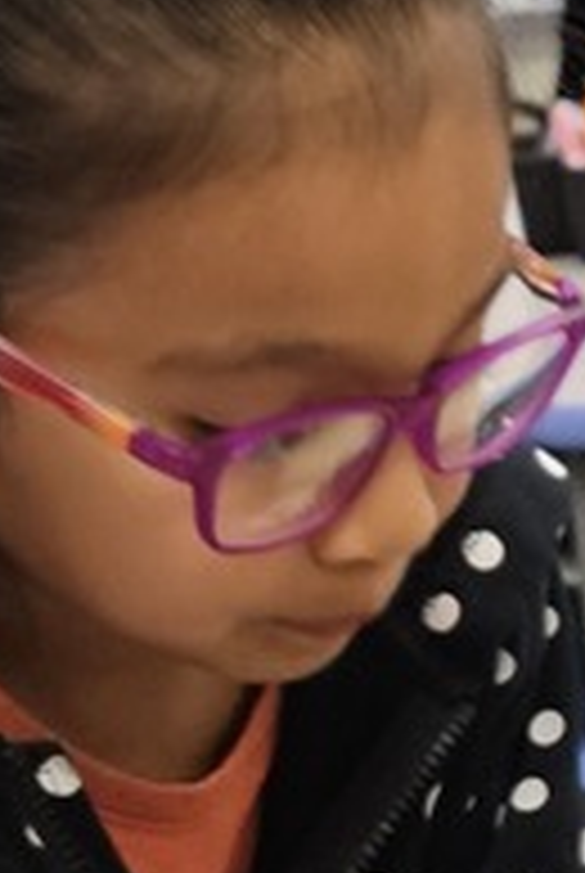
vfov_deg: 15.3
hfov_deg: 10.2
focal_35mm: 126
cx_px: 1130
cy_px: 1188
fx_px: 3060
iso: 250
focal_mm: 5.4
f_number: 1.8
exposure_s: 1/120
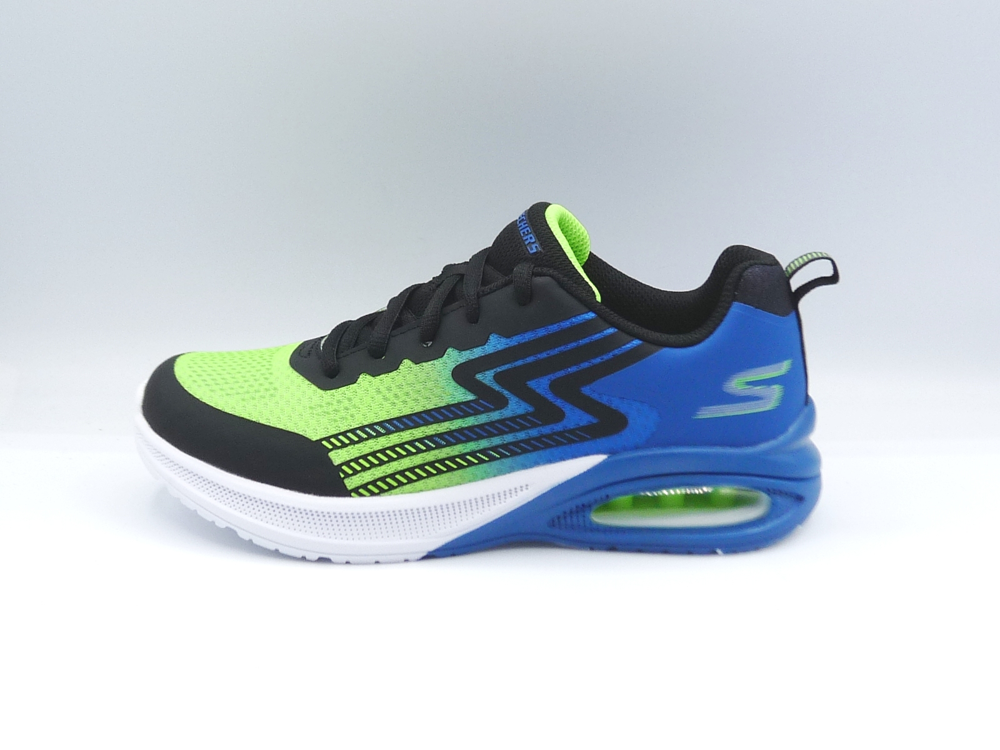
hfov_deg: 38.2
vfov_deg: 29.1
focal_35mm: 50
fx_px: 1444
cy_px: 375
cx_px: 500
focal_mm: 4.9
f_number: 4
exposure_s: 1/200
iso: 100
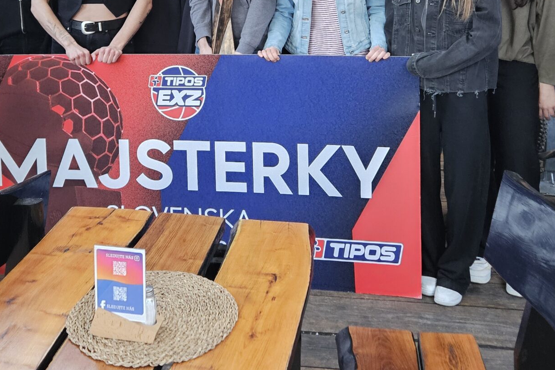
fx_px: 771
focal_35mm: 50
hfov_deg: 39.4
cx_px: 219
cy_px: -14
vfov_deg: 25.5
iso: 1000
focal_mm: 5.4
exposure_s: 1/100
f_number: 1.8
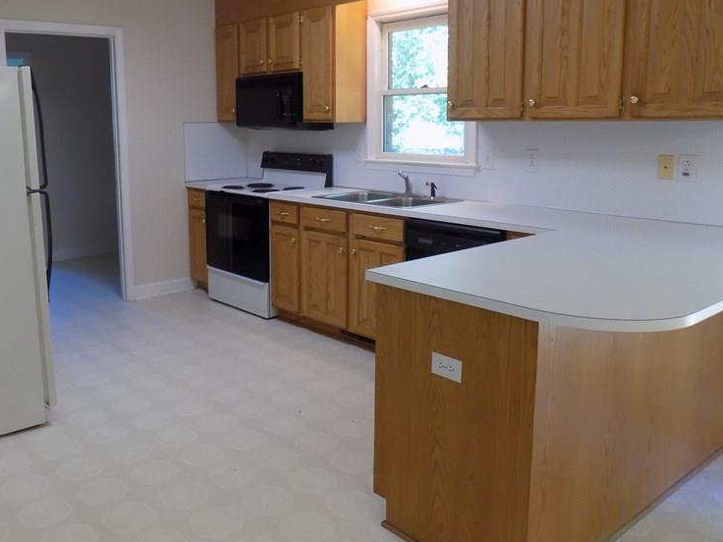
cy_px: 223
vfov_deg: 44.0
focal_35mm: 32
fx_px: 668
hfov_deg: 56.2
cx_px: 278
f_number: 3.1
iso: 220
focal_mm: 4
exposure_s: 1/30
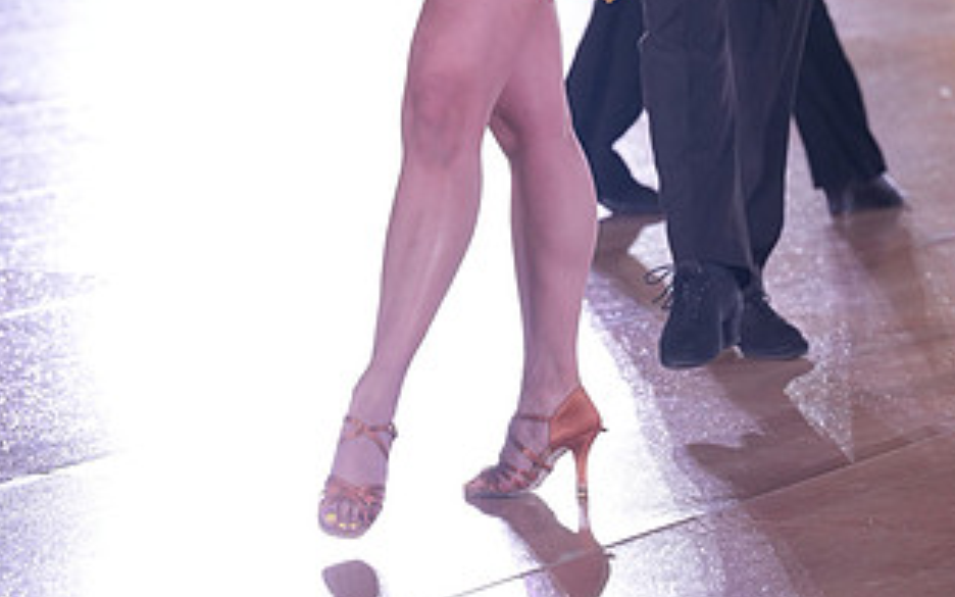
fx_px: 6272
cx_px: 565
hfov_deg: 8.7
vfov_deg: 5.4
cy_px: -211
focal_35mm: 241
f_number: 4
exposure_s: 1/400
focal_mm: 127
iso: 1600
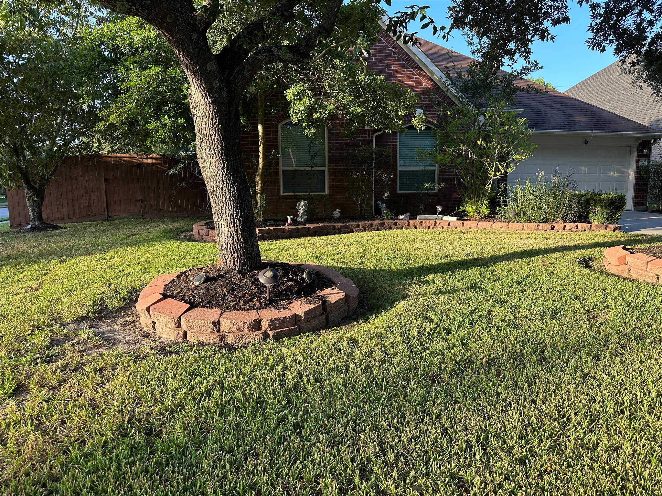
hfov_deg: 71.6
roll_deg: +0.1
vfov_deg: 56.8
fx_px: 459
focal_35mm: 24
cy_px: 248
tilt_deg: -8.4
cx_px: 331
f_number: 1.78
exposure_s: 1/364
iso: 80
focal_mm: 6.86
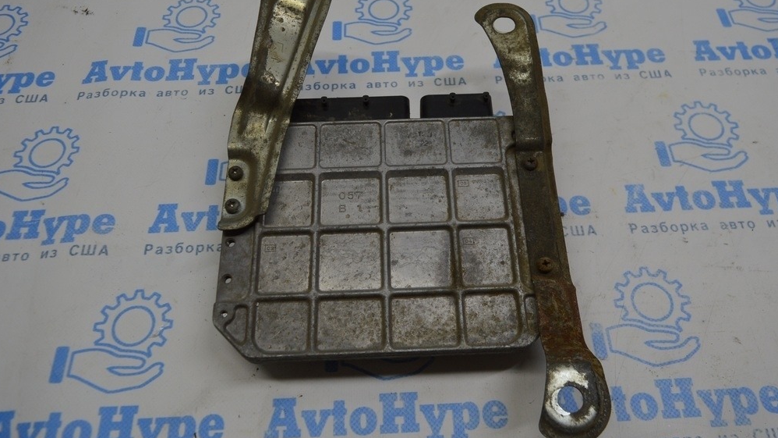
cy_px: 206
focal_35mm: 29
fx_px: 598
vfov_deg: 40.1
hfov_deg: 66.1
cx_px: 395
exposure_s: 1/125
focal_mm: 18
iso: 400
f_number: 5.6
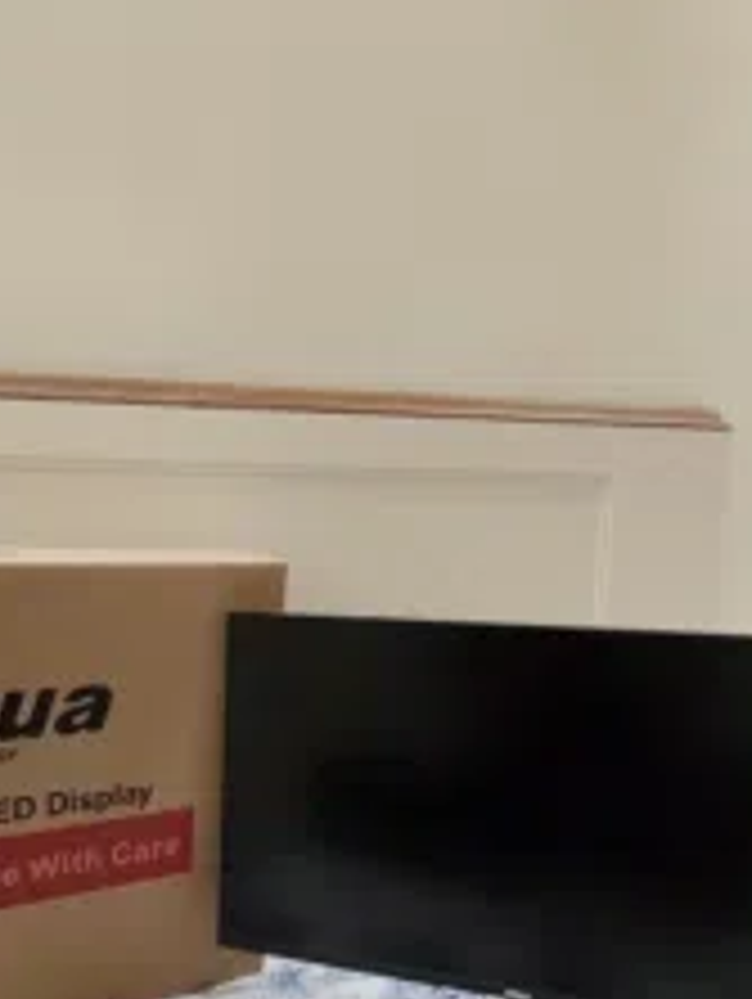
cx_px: 225
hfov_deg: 50.1
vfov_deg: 63.8
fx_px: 781
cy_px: 657
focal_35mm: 27
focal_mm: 1.67
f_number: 2.2
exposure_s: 1/60
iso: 400
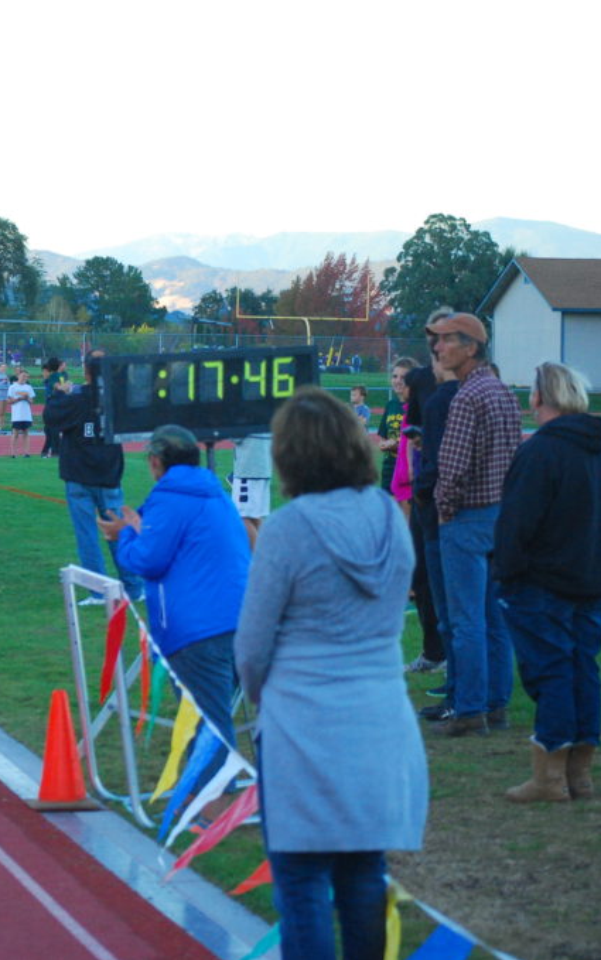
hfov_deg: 9.1
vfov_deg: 14.6
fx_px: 3744
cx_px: -27
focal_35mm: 143
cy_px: 479
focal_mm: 62
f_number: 4.5
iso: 1000
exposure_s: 1/400
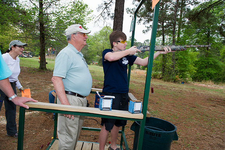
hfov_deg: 73.8
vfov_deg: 53.1
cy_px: 75
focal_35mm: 24
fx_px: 150
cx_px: 112
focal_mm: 24
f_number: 5.6
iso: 320
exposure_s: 1/200
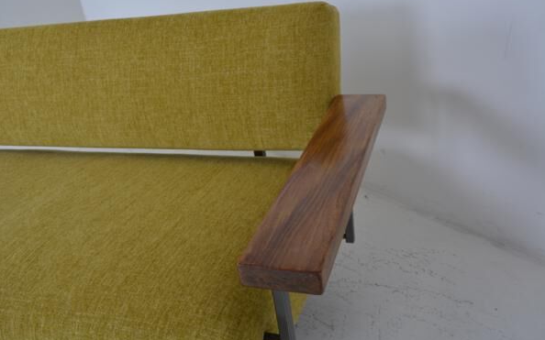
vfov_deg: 37.2
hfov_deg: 56.7
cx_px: 273
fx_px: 505
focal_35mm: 34
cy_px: 160
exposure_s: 1/125
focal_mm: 22
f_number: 10
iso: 400
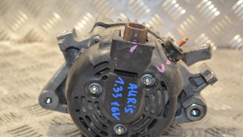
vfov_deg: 17.2
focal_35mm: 70
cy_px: 79
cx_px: 121
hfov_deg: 30.2
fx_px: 451
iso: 560
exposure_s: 1/60
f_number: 5.3
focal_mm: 44
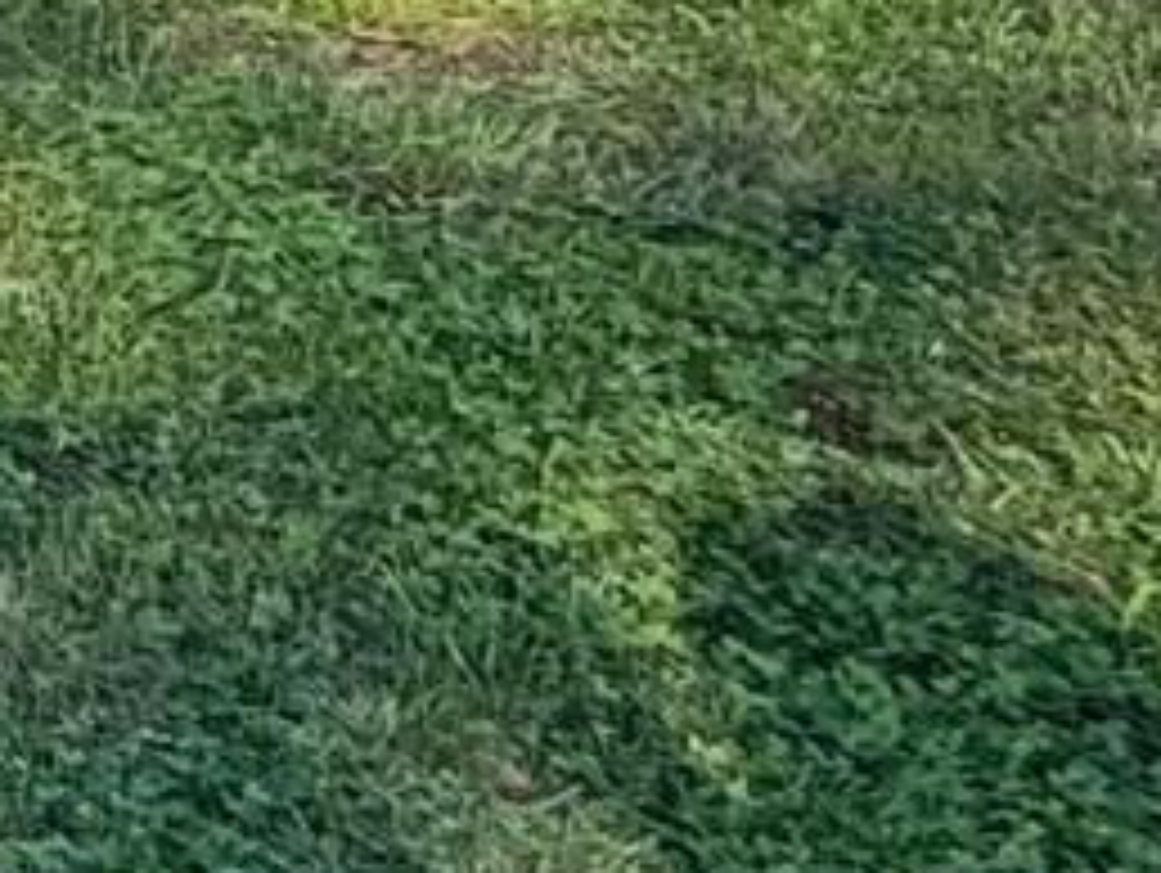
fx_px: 3726
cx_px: -2853
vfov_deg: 11.3
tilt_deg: -2.7
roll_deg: -0.8
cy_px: -1152
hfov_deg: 9.7
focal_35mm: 111
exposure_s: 1/390
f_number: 2.2
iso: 40
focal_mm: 2.22
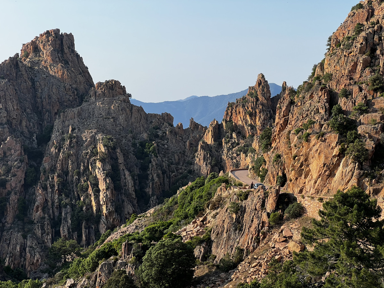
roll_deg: -1.3
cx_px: 192
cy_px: 144
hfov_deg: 25.3
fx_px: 854
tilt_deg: -1.6
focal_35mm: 77
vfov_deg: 19.1
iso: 32
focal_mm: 9
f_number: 2.8
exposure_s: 1/521
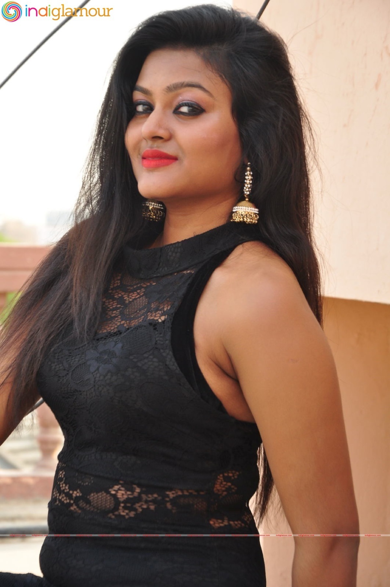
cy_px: 294
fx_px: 1956
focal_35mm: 120
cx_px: 195
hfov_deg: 11.4
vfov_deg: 17.1
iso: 400
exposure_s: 1/125
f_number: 7.1
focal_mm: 80
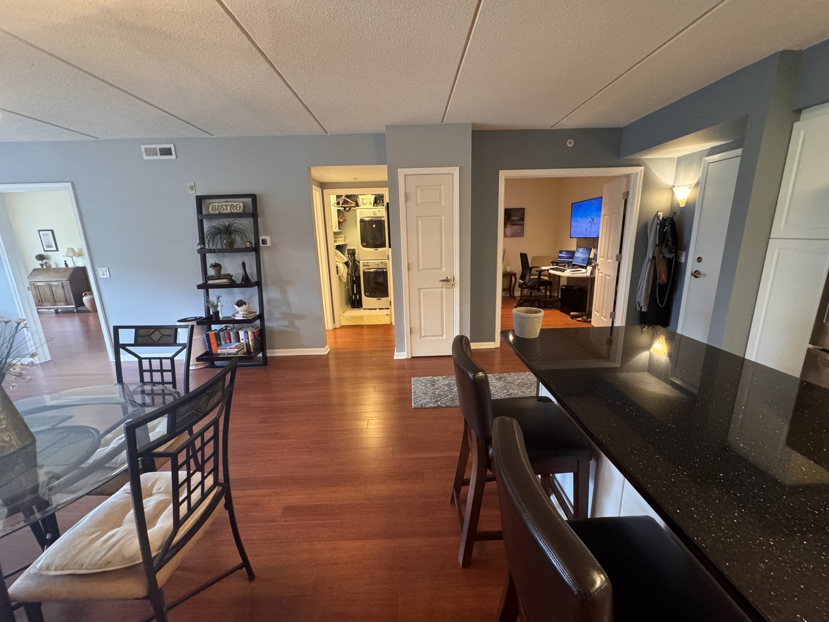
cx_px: 414
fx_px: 335
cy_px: 311
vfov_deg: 85.7
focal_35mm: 14
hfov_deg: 102.1
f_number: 2.2
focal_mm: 2.22
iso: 800
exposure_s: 1/60
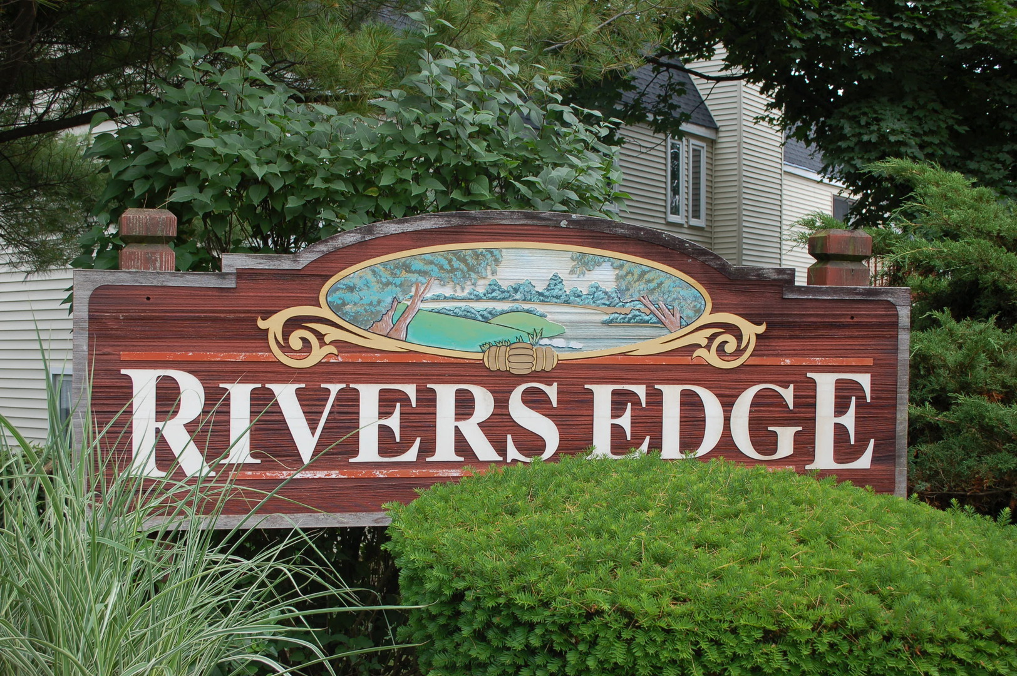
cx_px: 508
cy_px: 338
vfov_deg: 30.8
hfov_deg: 45.0
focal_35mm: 44
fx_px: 1228
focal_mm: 29
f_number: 7.1
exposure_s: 1/200
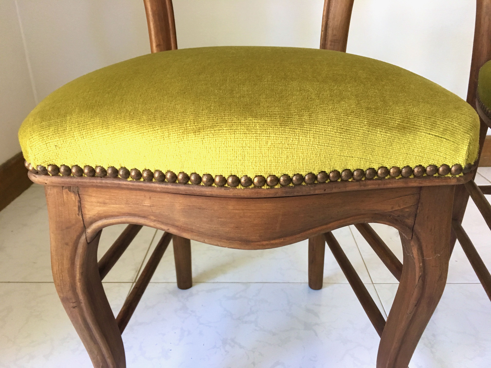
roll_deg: +0.3
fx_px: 411
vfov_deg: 48.2
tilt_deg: -25.7
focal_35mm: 29
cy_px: 184
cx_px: 246
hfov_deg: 61.7
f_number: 2.2
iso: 160
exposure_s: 1/33
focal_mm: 4.15
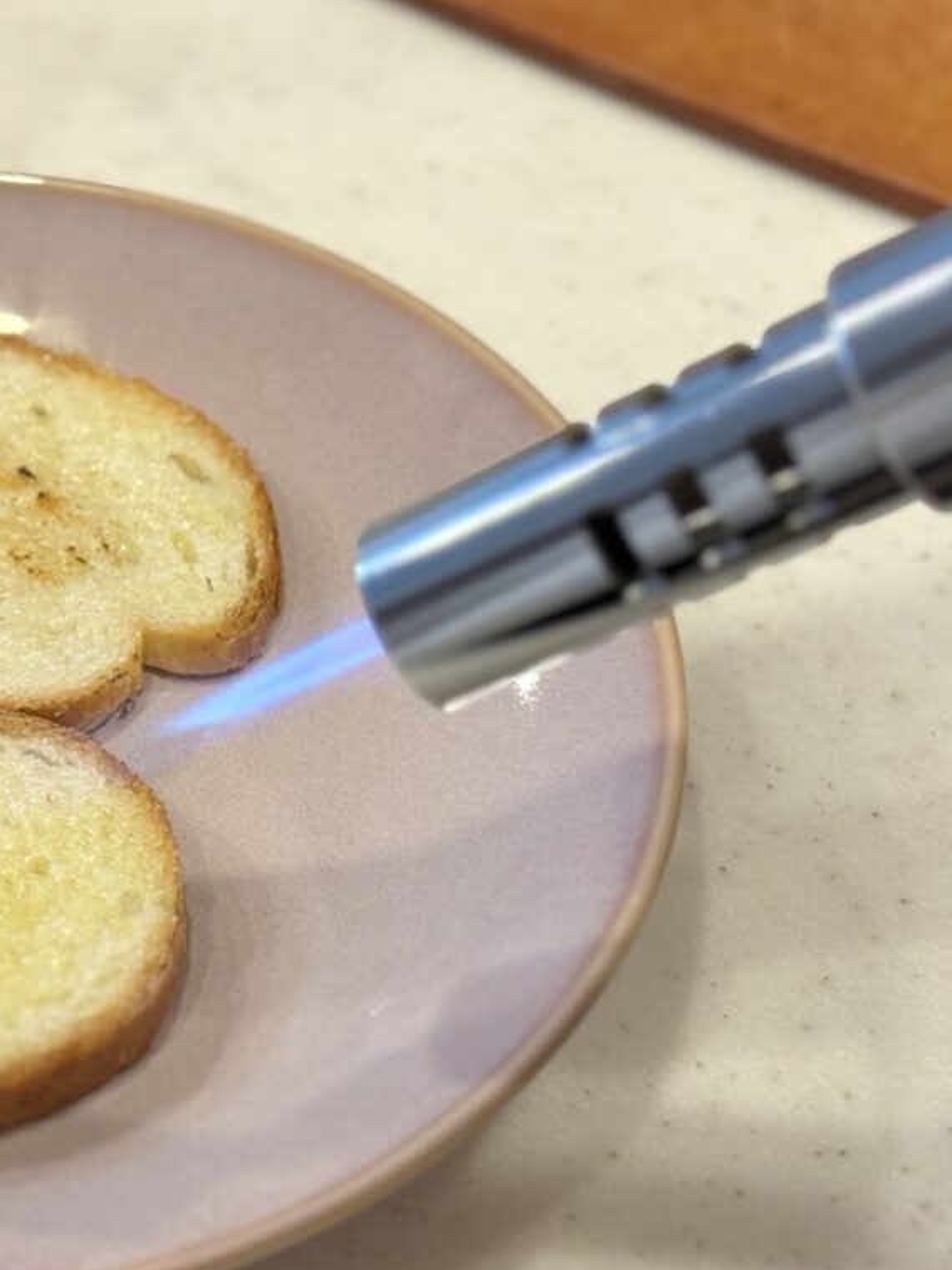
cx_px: 186
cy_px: 643
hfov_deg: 22.3
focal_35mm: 65
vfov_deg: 29.8
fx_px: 2383
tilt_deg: -46.1
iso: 100
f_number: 1.78
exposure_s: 1/92
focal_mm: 6.76
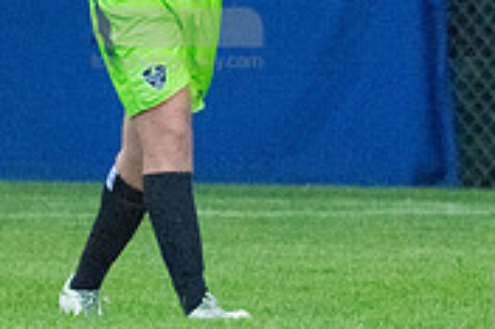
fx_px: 19644
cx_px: 177
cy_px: -28
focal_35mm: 1430
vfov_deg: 1.0
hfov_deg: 1.4
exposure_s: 1/2000
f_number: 5.6
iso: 6400
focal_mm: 290
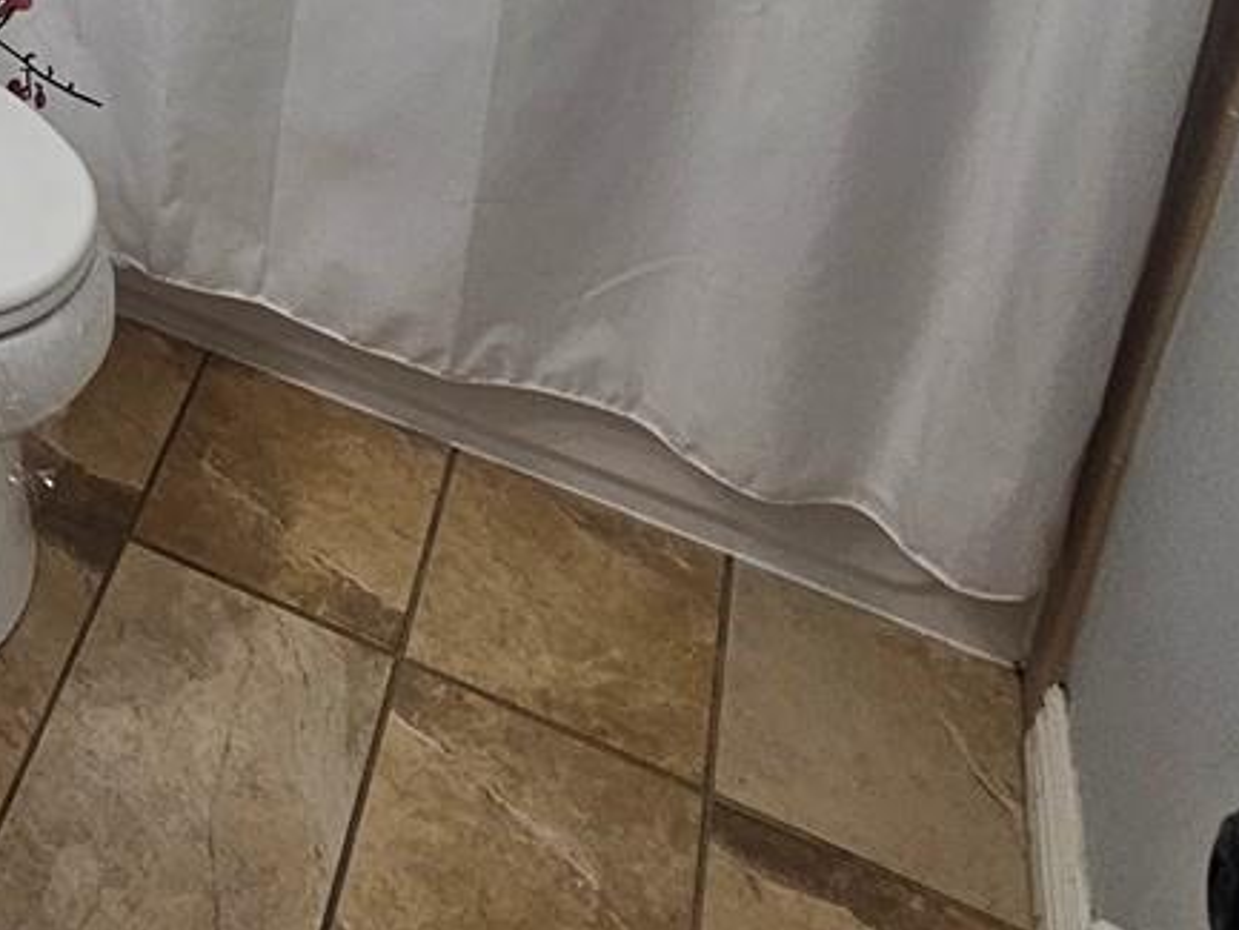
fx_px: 1719
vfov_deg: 22.5
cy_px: -598
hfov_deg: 35.0
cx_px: -63
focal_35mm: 48
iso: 100
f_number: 2.2
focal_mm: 2.2
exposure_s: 1/60
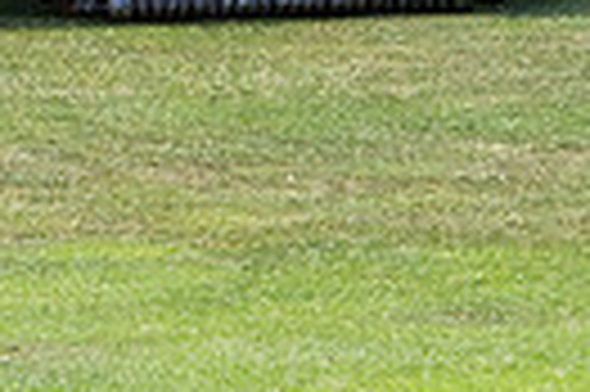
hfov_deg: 2.3
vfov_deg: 1.5
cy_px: -439
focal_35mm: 900
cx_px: -545
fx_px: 14732
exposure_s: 1/1250
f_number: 6.3
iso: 1000
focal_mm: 135
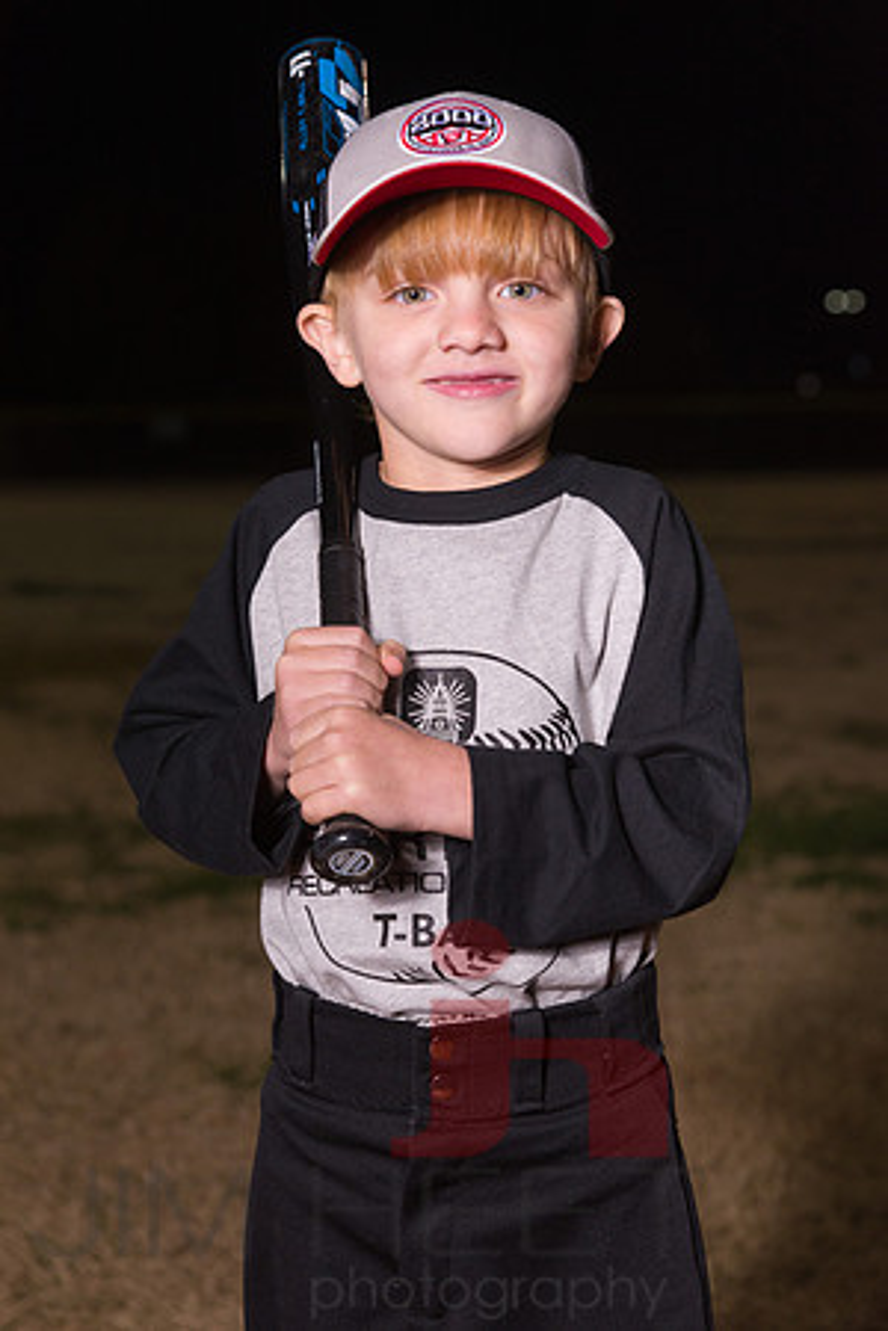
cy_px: 666
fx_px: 3145
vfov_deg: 23.9
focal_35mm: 85
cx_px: 444
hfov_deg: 16.1
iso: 1600
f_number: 5.6
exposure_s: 1/500
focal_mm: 85
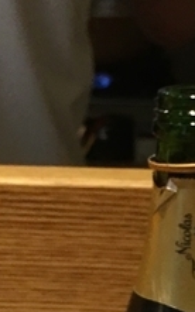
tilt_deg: -17.3
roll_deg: -2.3
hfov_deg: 7.8
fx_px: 1421
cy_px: 313
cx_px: 123
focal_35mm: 167
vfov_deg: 12.4
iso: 80
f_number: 2.2
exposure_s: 1/30
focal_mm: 4.15
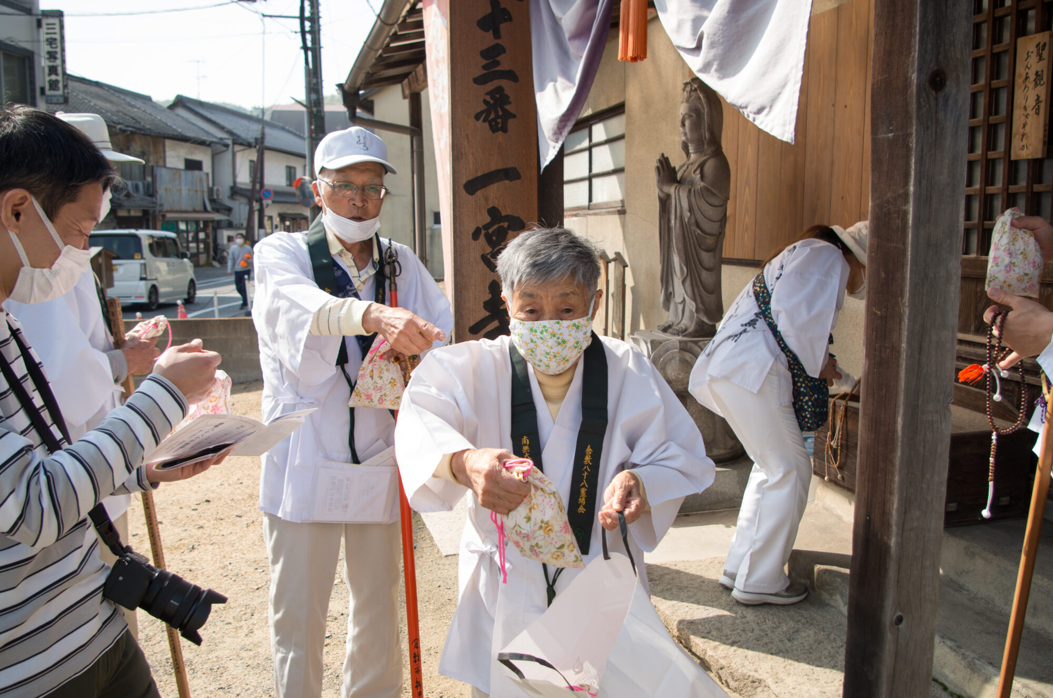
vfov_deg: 42.2
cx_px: 526
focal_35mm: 31
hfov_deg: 60.4
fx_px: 905
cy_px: 349
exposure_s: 1/200
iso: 100
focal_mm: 21
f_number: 5
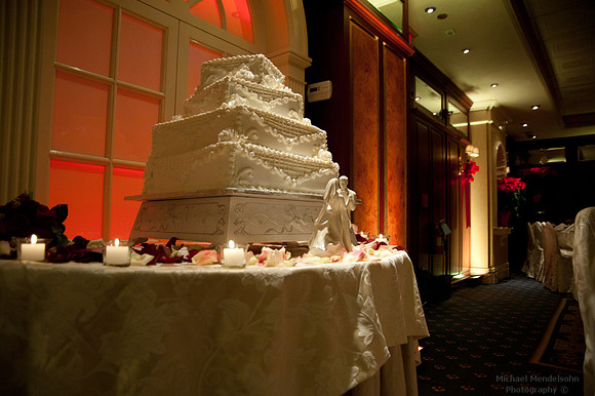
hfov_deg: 73.8
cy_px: 198
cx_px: 298
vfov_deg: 53.1
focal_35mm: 24
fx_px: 396
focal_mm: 24
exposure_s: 1/125
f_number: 3.5
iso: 2500
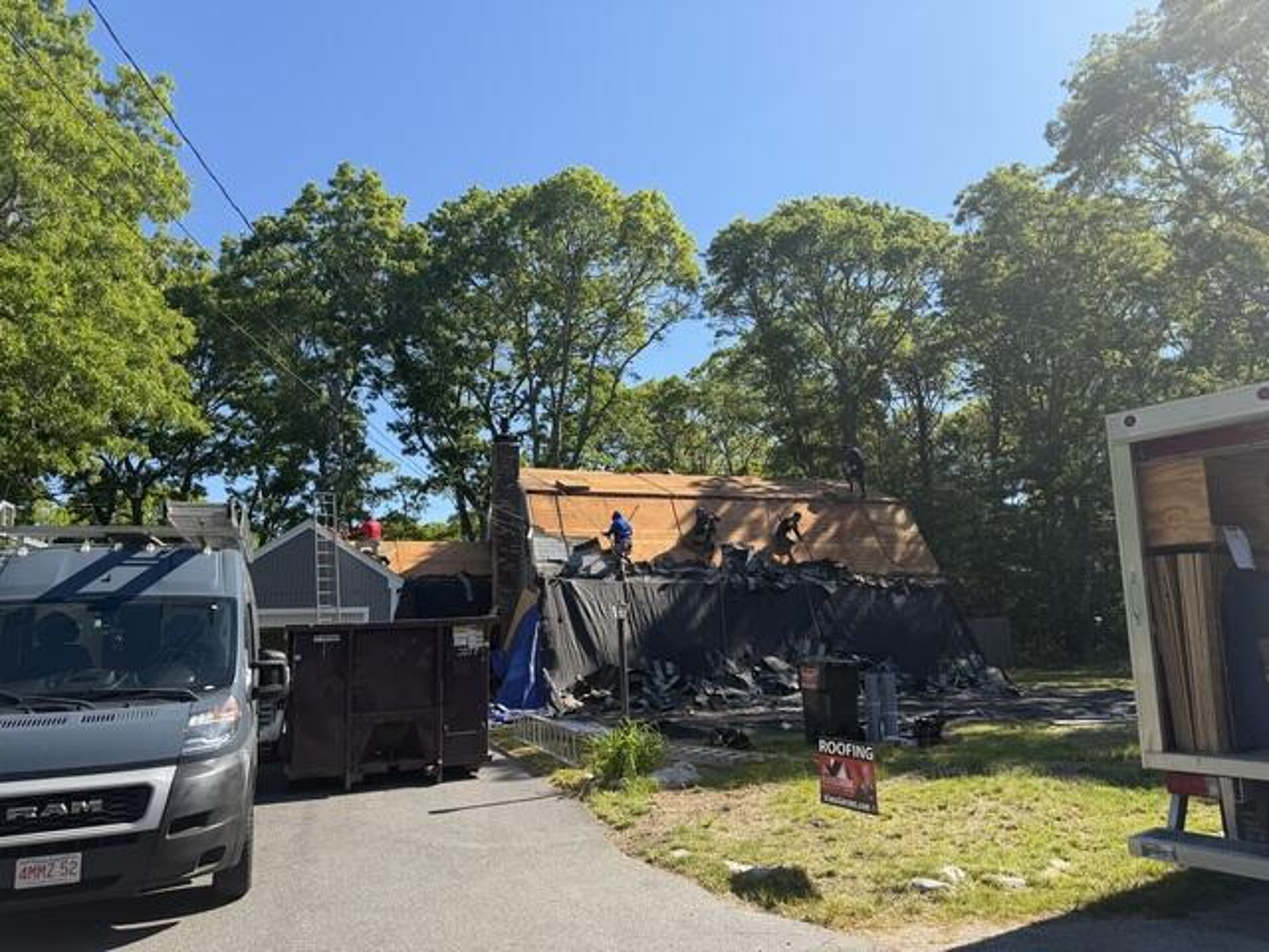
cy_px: 476
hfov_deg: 71.6
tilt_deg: +11.6
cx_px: 634
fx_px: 880
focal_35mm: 24
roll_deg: +1.2
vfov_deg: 56.8
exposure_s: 1/2169
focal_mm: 6.76
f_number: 1.78
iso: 80
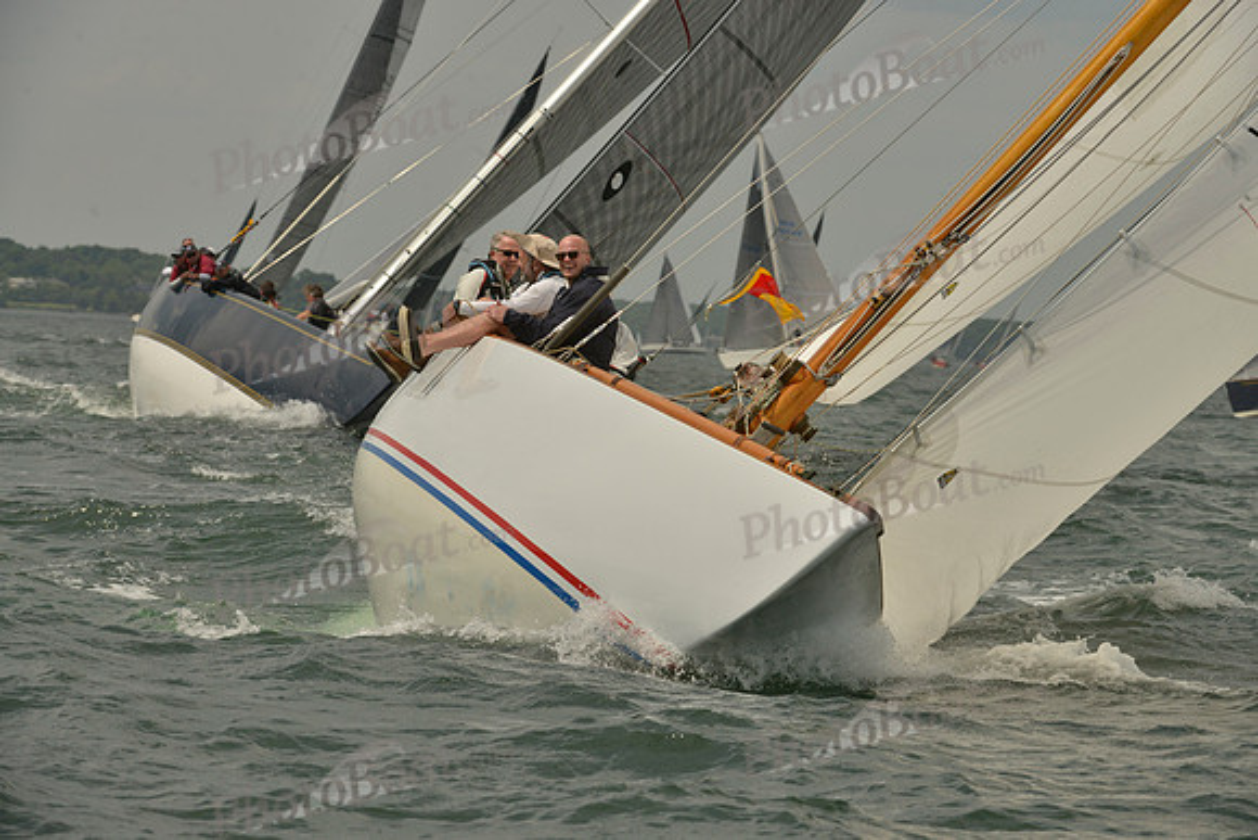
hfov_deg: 10.3
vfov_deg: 6.9
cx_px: 629
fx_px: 6990
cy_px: 420
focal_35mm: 200
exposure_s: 1/1250
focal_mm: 200
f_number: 11
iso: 280
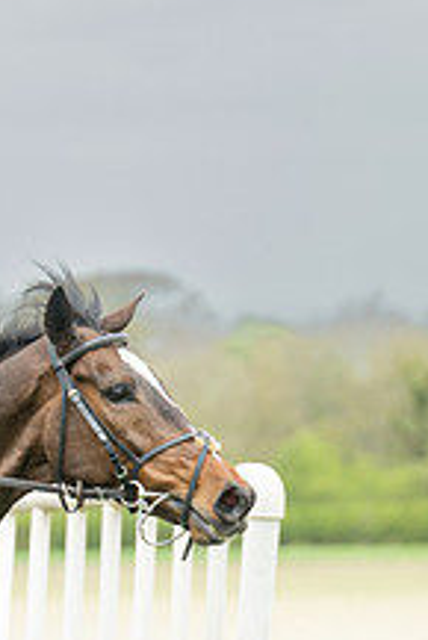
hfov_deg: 3.7
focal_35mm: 376
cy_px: 625
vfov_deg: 5.5
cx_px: -144
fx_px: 6694
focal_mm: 101
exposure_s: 1/1600
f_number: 2.8
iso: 400
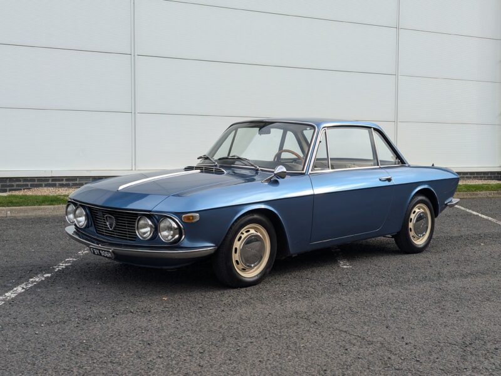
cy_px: 188
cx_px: 250
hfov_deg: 39.7
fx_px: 695
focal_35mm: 48
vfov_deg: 30.3
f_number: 1.85
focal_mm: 6.81
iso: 42
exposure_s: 1/999
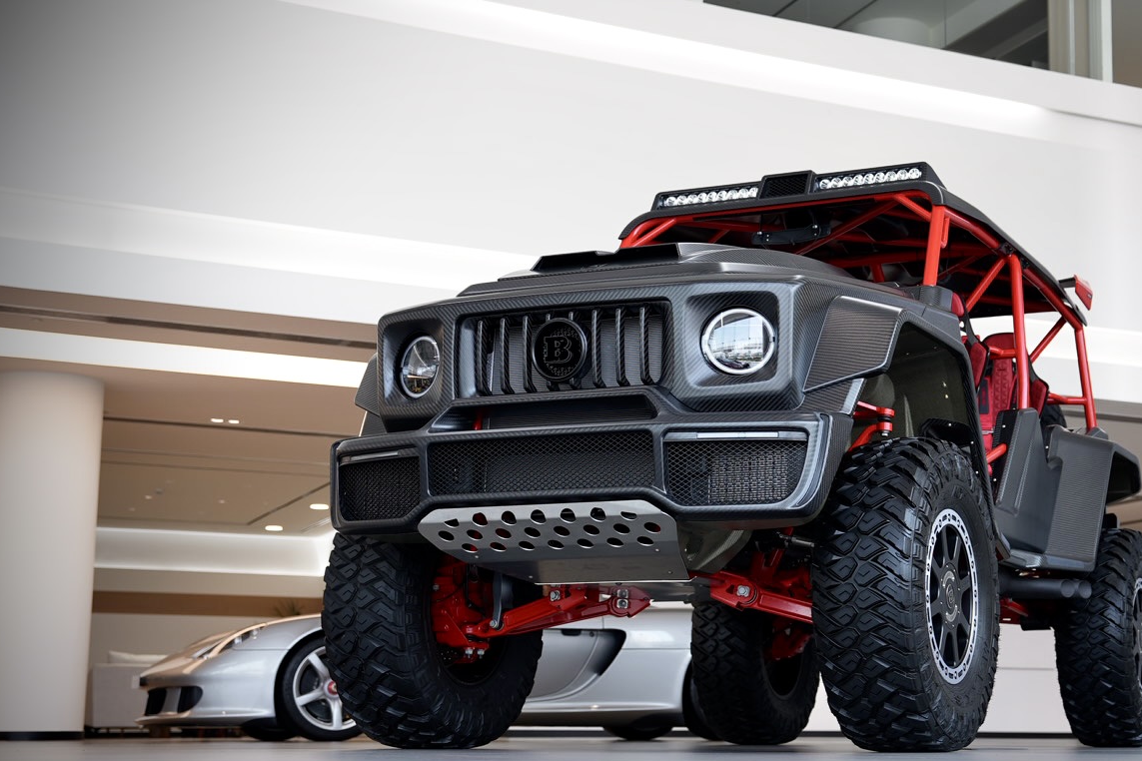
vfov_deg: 23.3
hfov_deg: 34.1
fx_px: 1840
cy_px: 451
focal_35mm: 58
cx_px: 780
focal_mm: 41
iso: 80
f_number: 2.8
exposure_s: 1/60
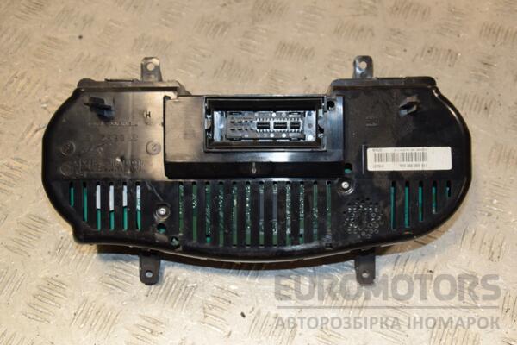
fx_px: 732
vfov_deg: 26.5
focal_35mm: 51
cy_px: 172
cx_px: 258
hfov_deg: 38.9
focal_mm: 34
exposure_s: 1/200
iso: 800
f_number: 6.3
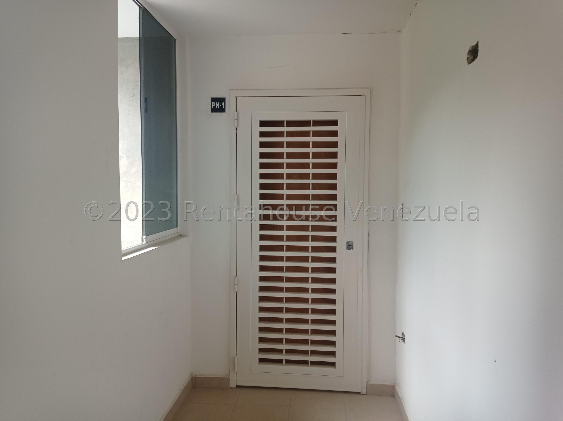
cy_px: 210
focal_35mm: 28
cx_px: 282
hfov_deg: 63.5
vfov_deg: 49.7
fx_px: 455
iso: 108
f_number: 1.79
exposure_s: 1/100
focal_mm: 4.74
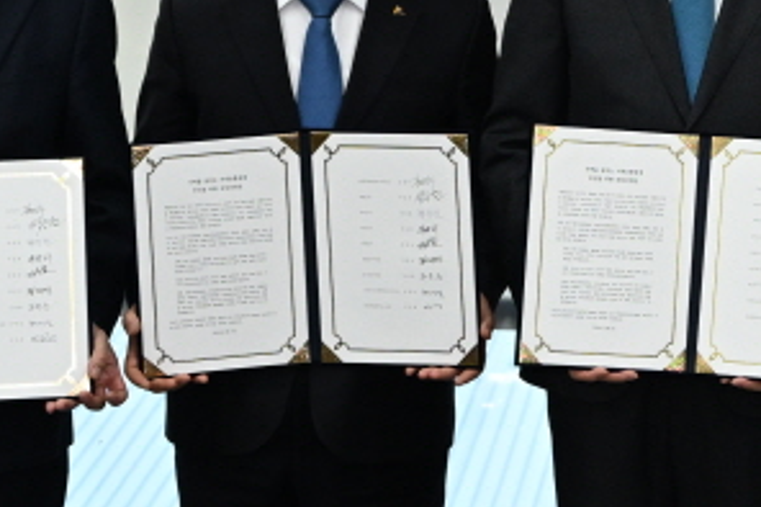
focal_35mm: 216
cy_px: -15
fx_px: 4563
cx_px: 877
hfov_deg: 9.4
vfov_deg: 6.3
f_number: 5
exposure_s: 1/200
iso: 1100
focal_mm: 40
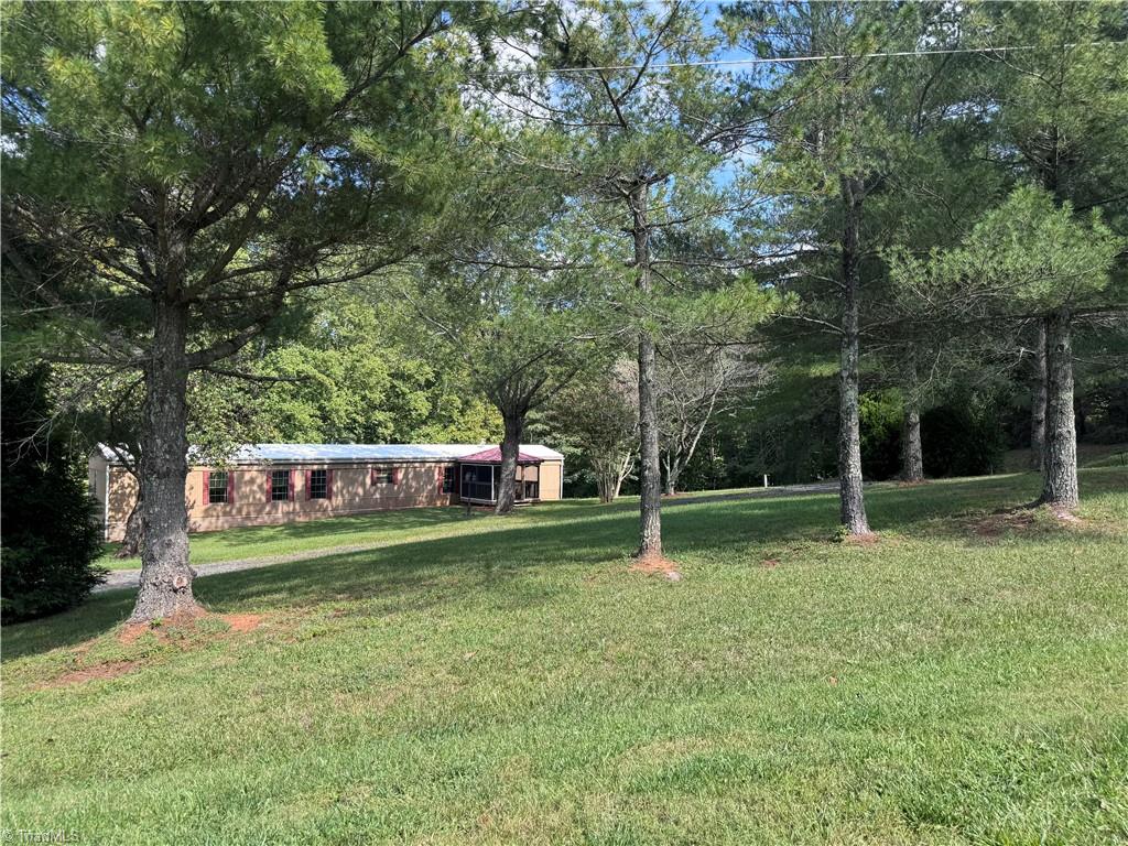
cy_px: 423
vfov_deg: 56.8
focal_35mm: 24
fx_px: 782
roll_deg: -3.0
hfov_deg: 71.6
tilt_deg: +0.7
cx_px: 564
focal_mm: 6.76
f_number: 1.78
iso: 80
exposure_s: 1/1094
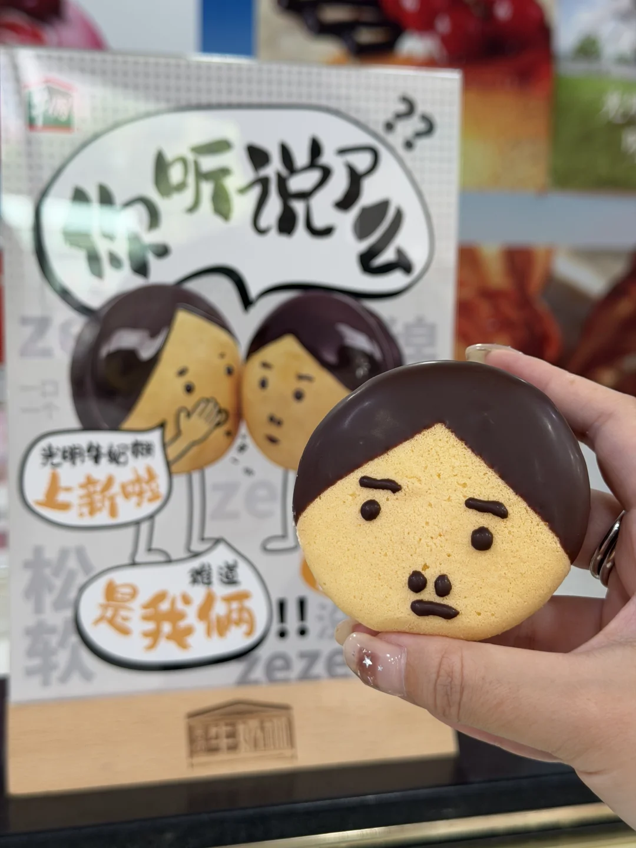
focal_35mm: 48
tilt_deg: -6.9
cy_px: 424
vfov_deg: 39.7
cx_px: 318
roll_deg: -1.3
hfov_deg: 30.3
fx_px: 1176
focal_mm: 6.76
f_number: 1.78
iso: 100
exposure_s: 1/100
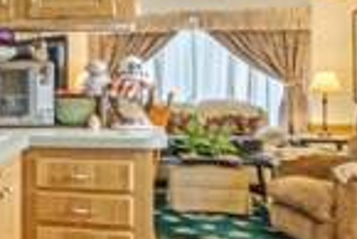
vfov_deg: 24.7
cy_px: 86
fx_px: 543
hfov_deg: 33.1
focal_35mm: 55
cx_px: -7
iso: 250
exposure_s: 1/30
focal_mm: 11
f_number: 9
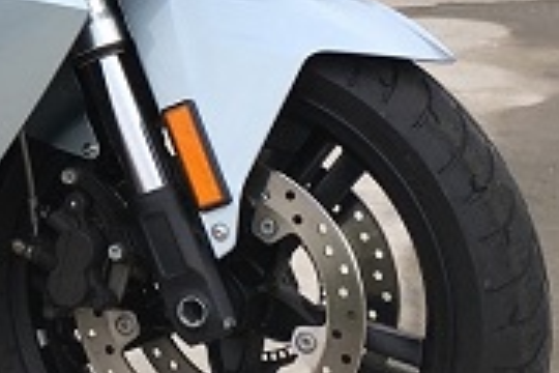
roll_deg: +2.3
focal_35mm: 118
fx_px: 1832
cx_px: -224
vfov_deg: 11.3
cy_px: -129
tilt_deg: -5.2
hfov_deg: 16.2
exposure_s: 1/308
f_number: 2.2
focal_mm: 4.15
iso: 25
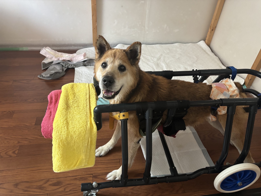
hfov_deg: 67.3
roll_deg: -5.0
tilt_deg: -39.5
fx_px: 196
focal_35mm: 26
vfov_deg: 53.1
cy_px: 98
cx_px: 130
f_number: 1.6
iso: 400
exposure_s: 1/60
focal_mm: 5.96
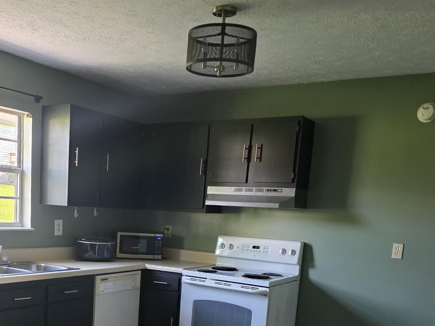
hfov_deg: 44.0
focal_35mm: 42
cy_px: 282
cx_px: 139
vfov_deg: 32.9
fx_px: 528
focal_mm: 6.3
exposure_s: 1/120
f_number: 1.7
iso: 640
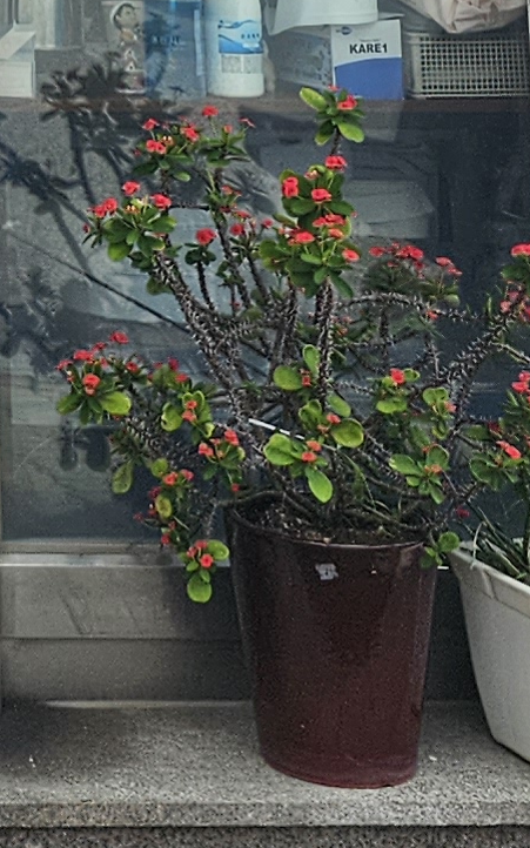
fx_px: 3121
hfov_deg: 9.0
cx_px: -646
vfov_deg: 13.3
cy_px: -867
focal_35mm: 135
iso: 10
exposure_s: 1/449
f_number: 1.7
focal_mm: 6.3
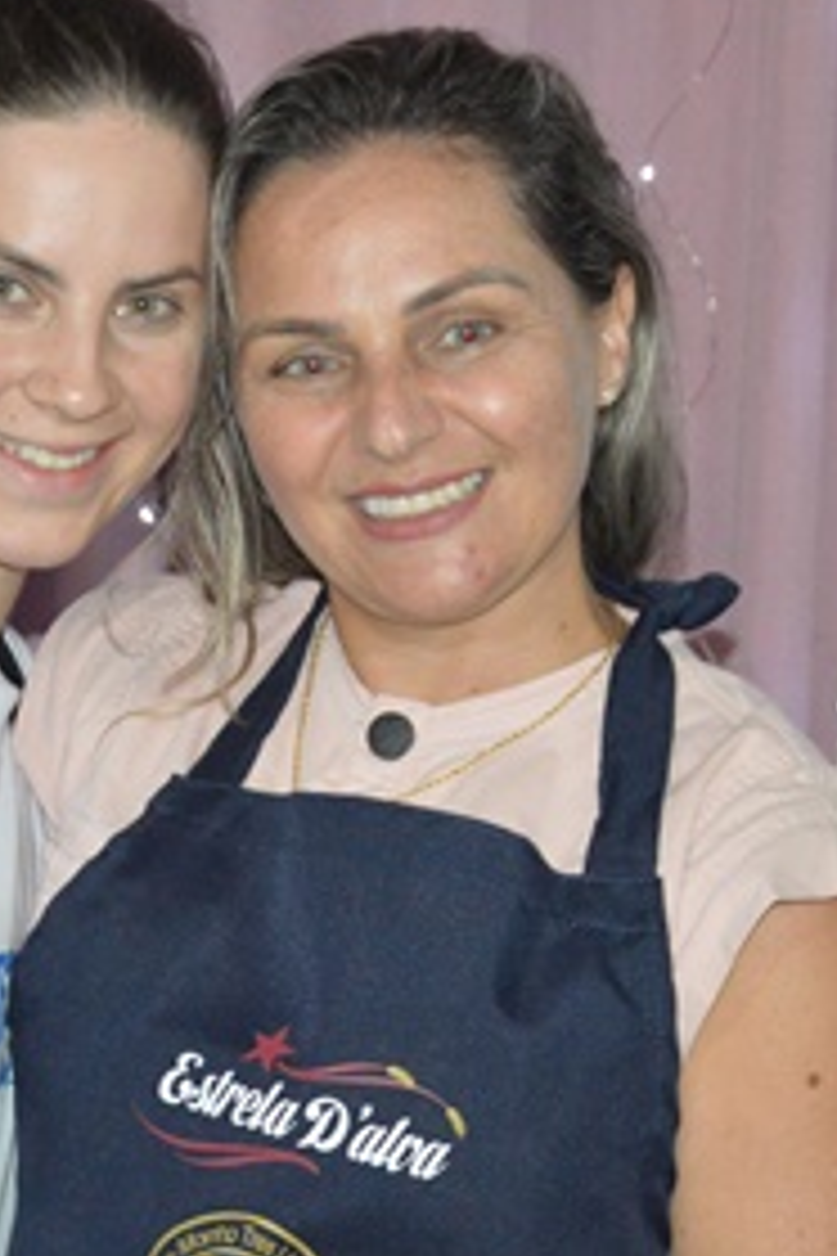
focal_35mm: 145
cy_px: 691
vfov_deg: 14.1
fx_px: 5059
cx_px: 328
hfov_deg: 9.5
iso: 3200
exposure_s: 1/60
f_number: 4.8
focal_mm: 45
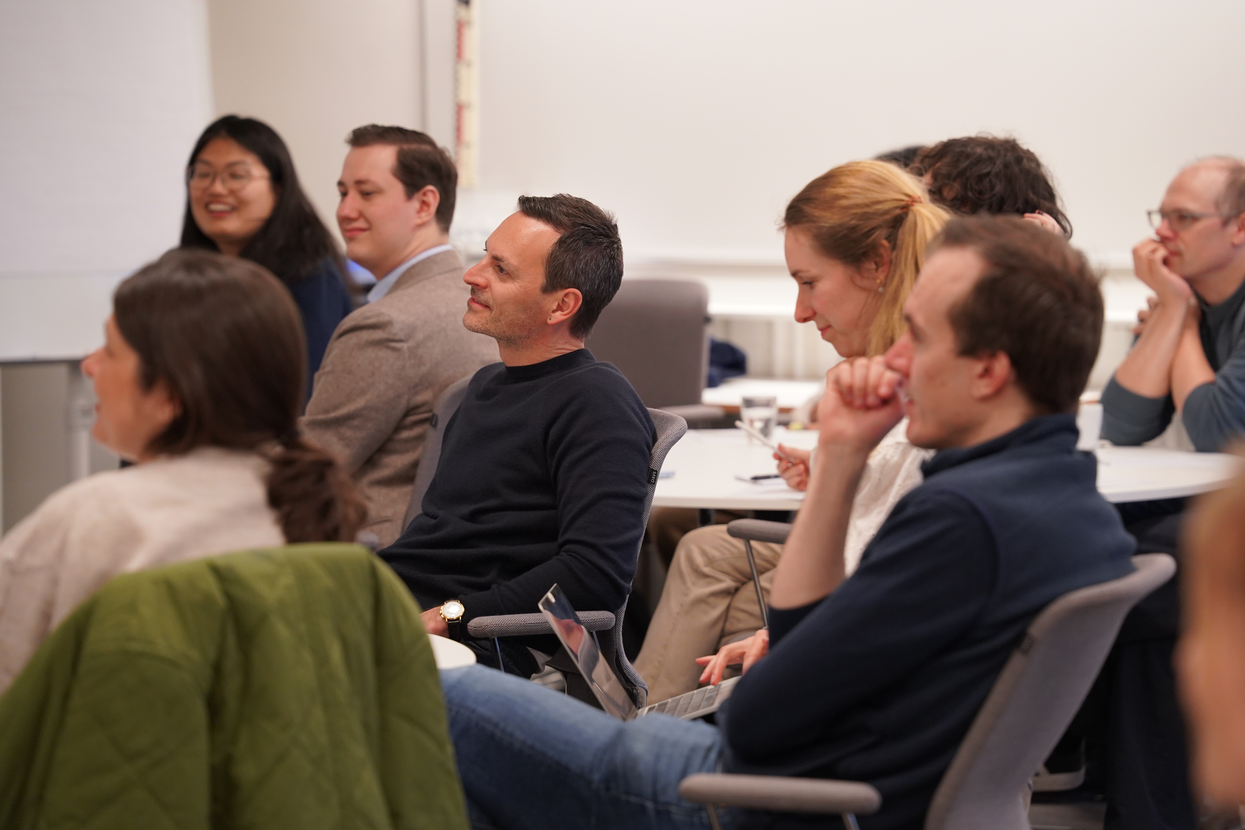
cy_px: 415
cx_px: 622
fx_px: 4980
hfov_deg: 14.3
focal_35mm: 144
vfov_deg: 9.5
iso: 2000
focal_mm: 144
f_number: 4
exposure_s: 1/160
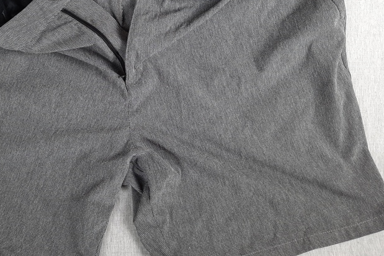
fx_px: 448
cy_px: 75
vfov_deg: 31.5
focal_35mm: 42
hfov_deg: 45.8
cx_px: 132
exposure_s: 1/50
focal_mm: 4.6
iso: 125
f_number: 2
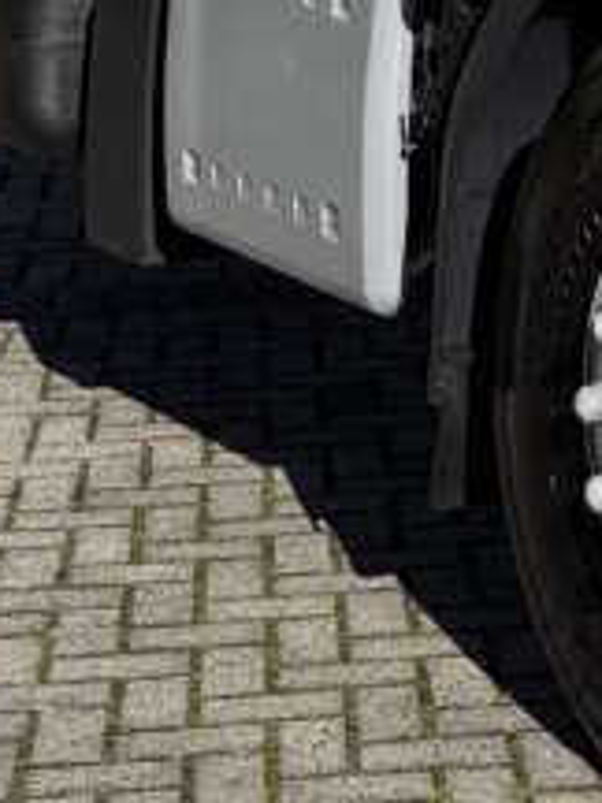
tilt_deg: +1.8
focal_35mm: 120
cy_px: -428
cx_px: 948
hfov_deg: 11.7
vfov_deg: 15.1
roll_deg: -0.6
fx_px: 2783
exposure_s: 1/6711
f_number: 1.78
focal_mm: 6.76
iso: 80
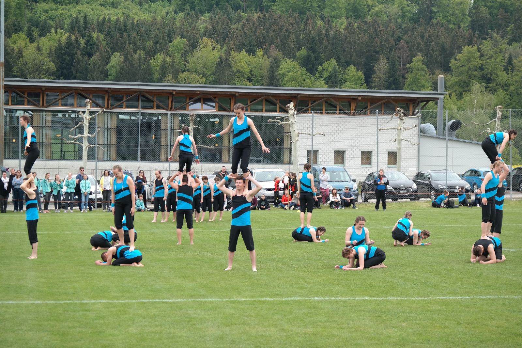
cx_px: 261
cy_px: 174
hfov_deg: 26.3
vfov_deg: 17.7
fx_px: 1116
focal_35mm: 77
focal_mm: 50
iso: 100
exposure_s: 1/250
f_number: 5
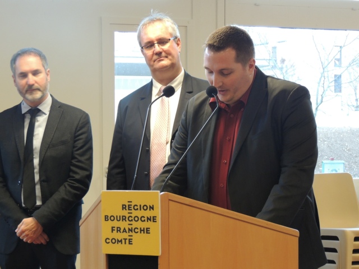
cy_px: 134
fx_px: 1037
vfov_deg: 14.8
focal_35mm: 100
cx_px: 180
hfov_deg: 19.6
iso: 400
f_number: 4.1
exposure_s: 1/25
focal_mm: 17.8
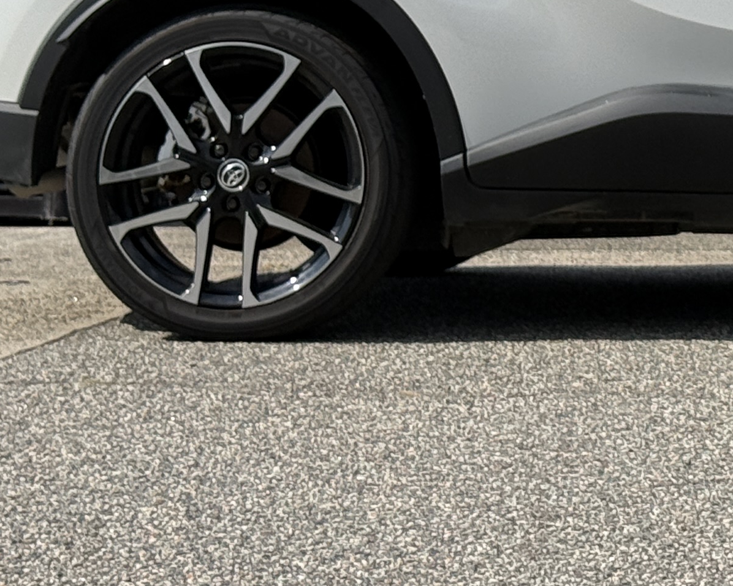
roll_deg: -1.3
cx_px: 930
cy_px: -120
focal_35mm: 158
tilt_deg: +1.7
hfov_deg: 11.9
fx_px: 3427
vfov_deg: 9.6
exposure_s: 1/6024
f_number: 1.78
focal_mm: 6.76
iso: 64
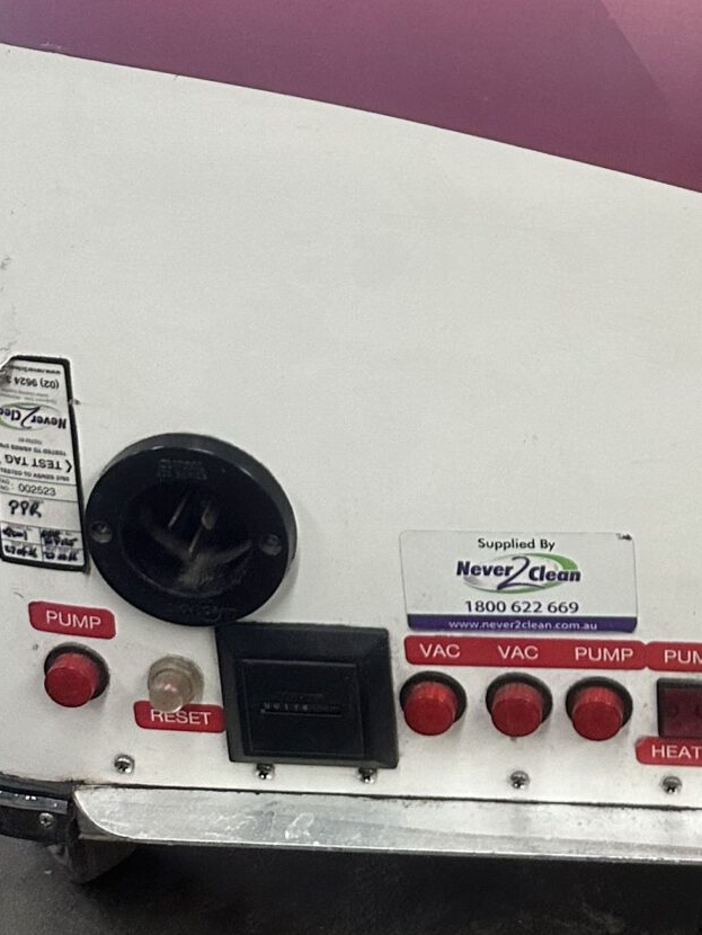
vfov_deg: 22.9
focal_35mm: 74
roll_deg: +1.4
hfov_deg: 19.0
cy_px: -333
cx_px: 803
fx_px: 2000
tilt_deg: -19.9
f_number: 1.78
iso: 250
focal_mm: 6.86
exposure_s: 1/99
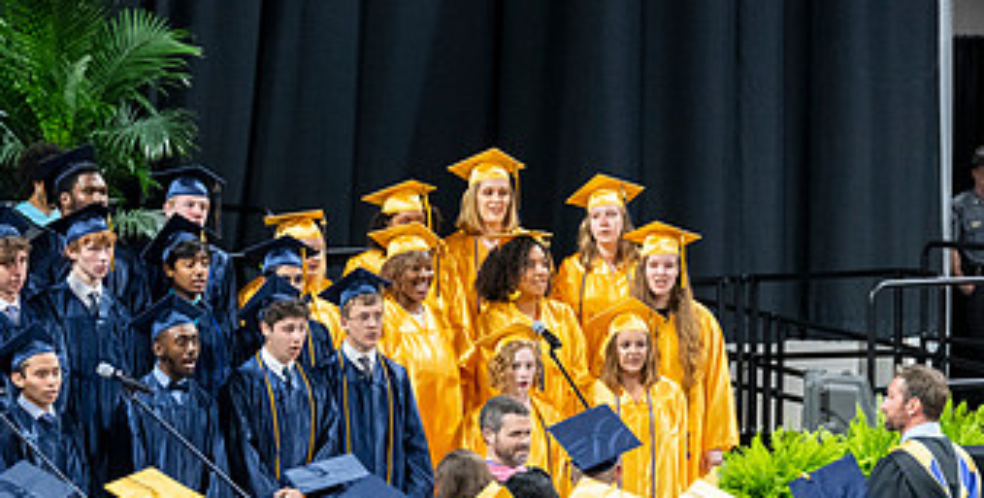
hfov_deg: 6.9
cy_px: 389
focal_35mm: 322
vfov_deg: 3.5
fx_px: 8206
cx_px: 238
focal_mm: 145
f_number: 4
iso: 2000
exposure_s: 1/200
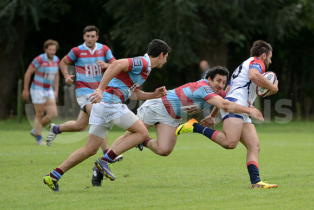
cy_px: 105
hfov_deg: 7.6
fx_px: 2355
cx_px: 157
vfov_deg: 5.1
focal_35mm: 270
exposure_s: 1/1000
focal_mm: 270
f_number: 4
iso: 320
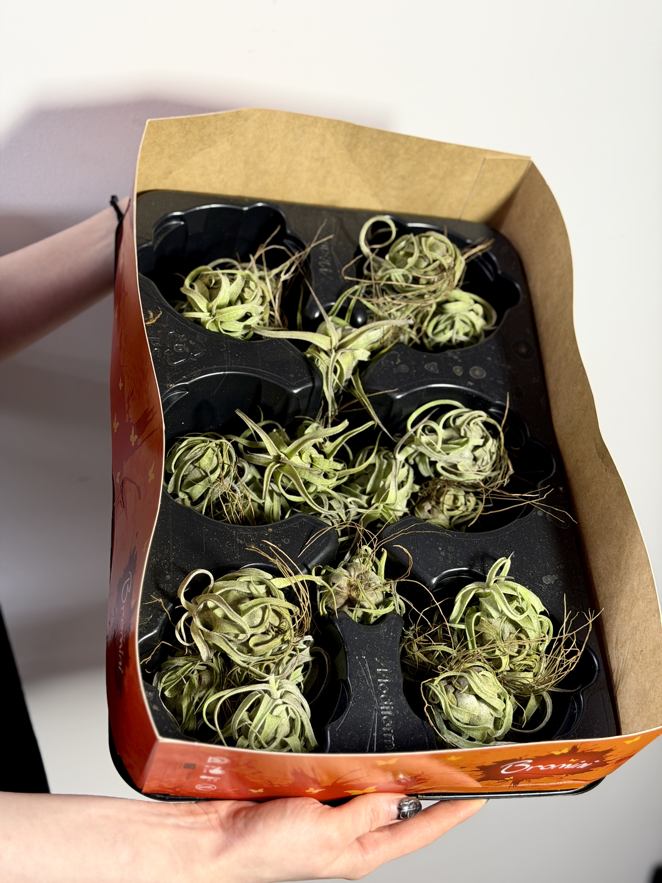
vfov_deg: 39.7
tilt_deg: -28.2
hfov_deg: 30.3
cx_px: 331
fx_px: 1224
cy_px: 442
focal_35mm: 48
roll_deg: -7.9
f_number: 1.78
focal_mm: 6.76
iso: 100
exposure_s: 1/60
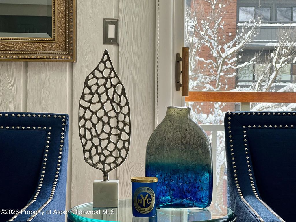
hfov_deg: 25.3
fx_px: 658
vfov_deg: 19.1
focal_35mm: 77
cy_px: 111
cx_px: 148
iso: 50
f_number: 2.8
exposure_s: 1/121
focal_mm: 9
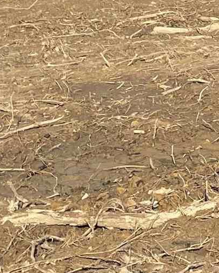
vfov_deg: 11.9
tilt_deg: +3.7
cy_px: -161
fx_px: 1247
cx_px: 410
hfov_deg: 9.5
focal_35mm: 154
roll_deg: +1.0
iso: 32
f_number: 1.6
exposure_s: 1/2817
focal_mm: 4.2
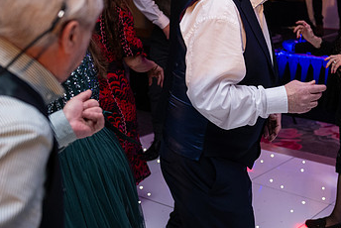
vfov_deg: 21.1
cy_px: 64
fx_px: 607
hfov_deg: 31.0
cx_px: 242
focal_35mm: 64
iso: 1250
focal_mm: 38
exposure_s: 1/160
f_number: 3.5
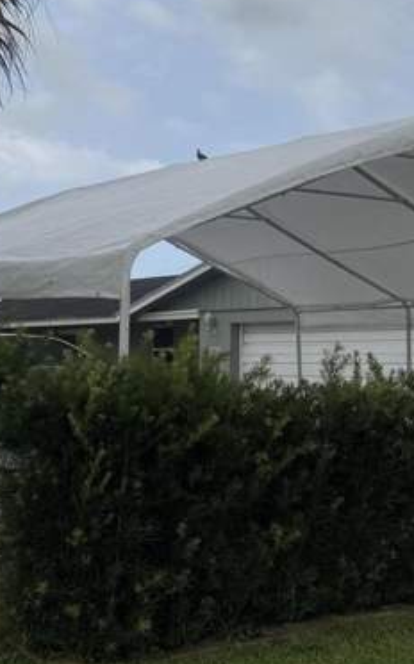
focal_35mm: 73
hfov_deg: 17.5
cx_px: 402
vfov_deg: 28.2
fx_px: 1320
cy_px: 296
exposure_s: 1/5814
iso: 80
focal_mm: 6.76
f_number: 1.78
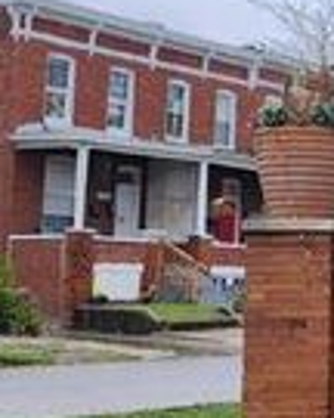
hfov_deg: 12.8
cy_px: 147
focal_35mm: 111
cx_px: 575
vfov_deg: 17.3
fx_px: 1372
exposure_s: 1/180
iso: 32
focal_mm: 6.4
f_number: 1.8
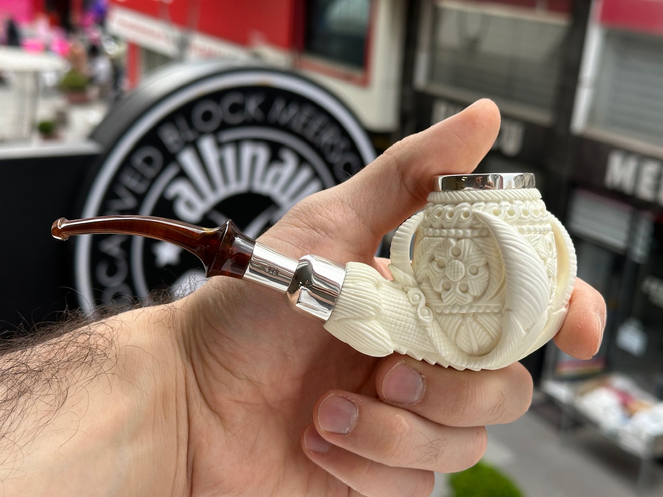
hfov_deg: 39.7
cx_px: 332
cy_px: 248
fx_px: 919
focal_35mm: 48
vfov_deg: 30.3
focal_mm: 6.86
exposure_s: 1/642
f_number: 1.78
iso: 64
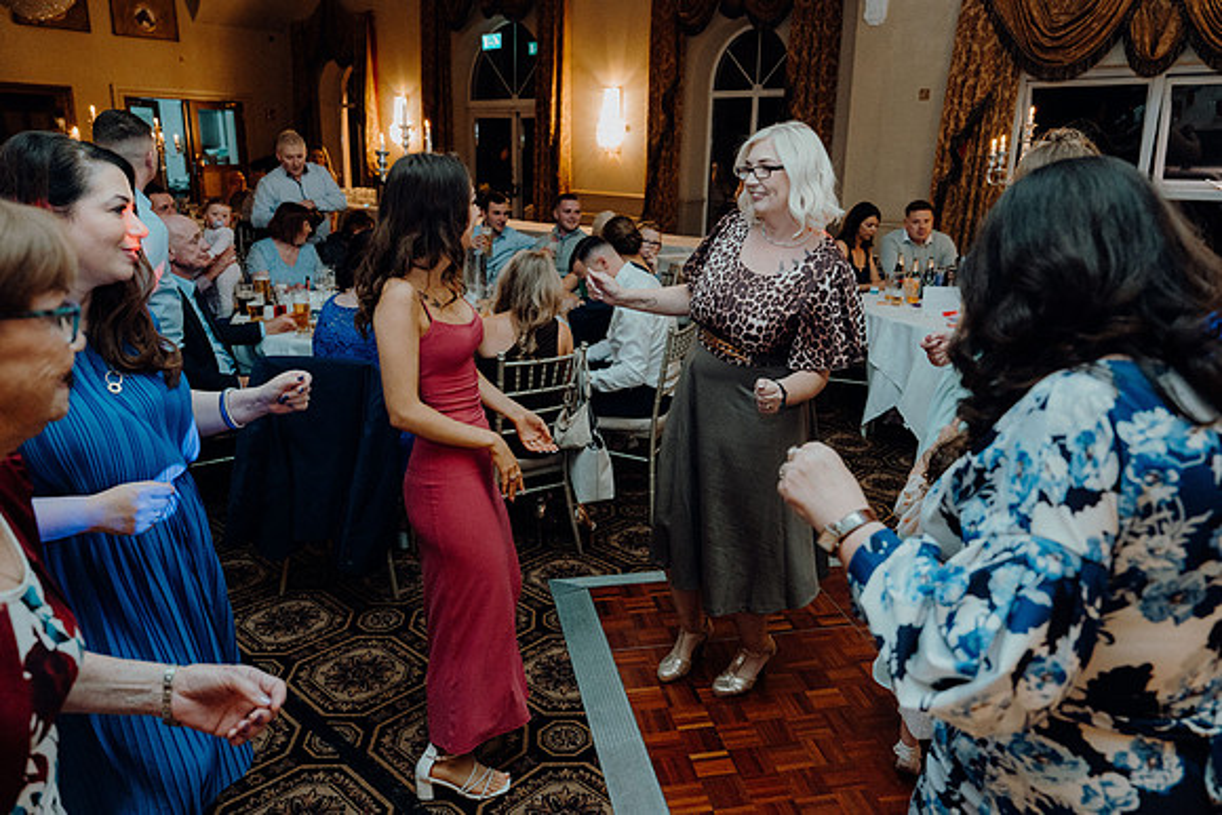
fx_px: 849
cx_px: 611
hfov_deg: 71.5
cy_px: 408
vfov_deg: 51.3
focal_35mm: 25
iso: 3200
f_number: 3.5
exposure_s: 1/160
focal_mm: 25
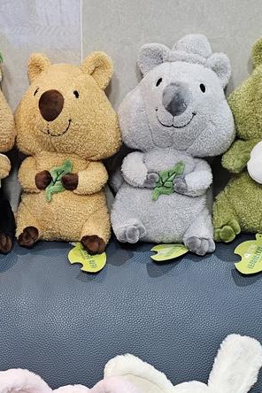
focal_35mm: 69
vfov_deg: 28.5
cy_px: 327
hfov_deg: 19.7
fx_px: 753
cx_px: 93
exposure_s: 1/120
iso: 250
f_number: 1.7
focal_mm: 6.3
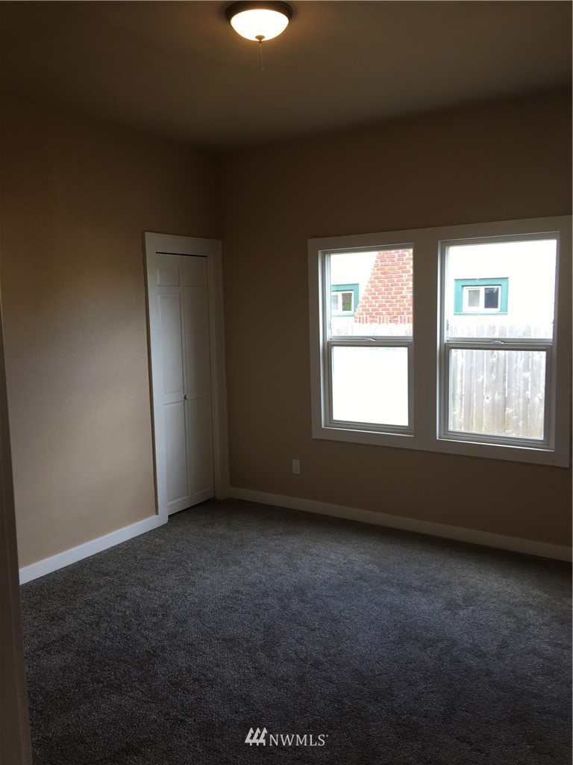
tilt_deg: -4.5
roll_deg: +1.0
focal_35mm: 29
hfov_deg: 48.2
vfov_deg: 61.7
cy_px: 382
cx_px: 286
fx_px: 640
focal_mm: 4.15
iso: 25
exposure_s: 1/60
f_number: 2.2
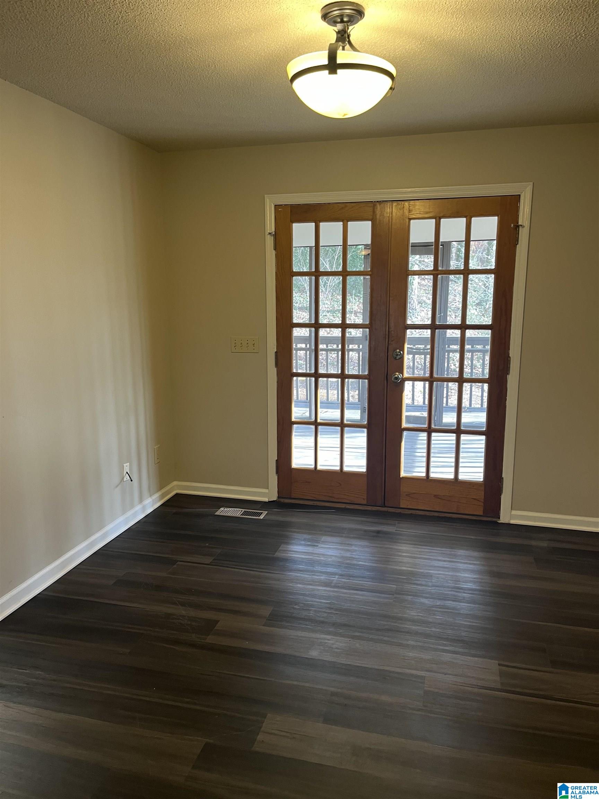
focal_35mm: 26
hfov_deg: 53.1
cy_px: 400
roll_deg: +0.4
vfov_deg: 67.3
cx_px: 300
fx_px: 600
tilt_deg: -10.2
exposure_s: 1/60
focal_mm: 5.1
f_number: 1.6
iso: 100
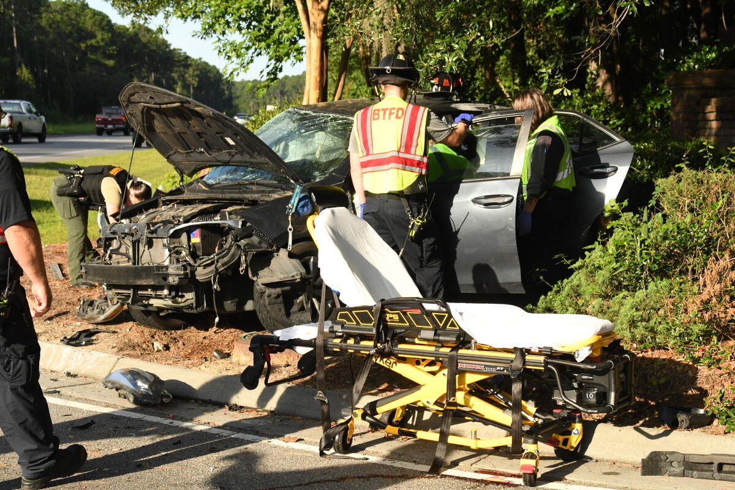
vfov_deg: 20.2
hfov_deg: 29.9
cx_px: 368
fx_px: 1378
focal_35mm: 68
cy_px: 245
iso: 2000
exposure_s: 1/8000
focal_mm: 45
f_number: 4.2
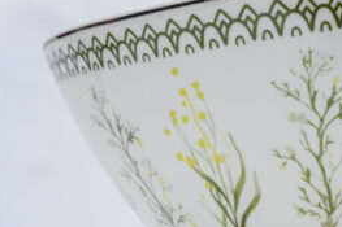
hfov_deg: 21.2
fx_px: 902
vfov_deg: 14.4
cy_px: 119
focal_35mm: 95
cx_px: 276
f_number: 13
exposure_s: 1/160
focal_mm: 58
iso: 6400
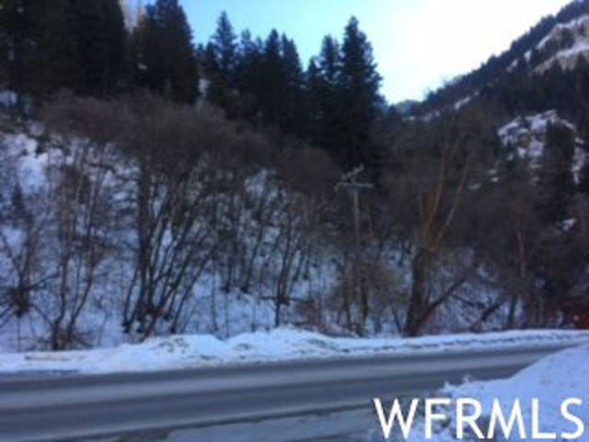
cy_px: 221
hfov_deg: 61.7
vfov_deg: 48.2
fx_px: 493
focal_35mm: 29
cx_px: 294
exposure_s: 1/326
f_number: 2.2
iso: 25
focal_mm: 4.15
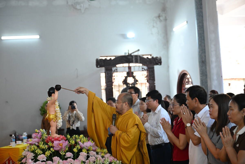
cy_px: 82
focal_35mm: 58
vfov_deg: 23.4
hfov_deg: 34.5
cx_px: 122
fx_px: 395
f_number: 2.8
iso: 2500
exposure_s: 1/320
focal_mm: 58
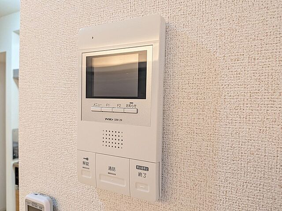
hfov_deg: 71.6
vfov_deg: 56.8
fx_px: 196
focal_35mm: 24
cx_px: 141
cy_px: 106
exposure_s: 1/90
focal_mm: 4.53
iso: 222
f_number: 1.7
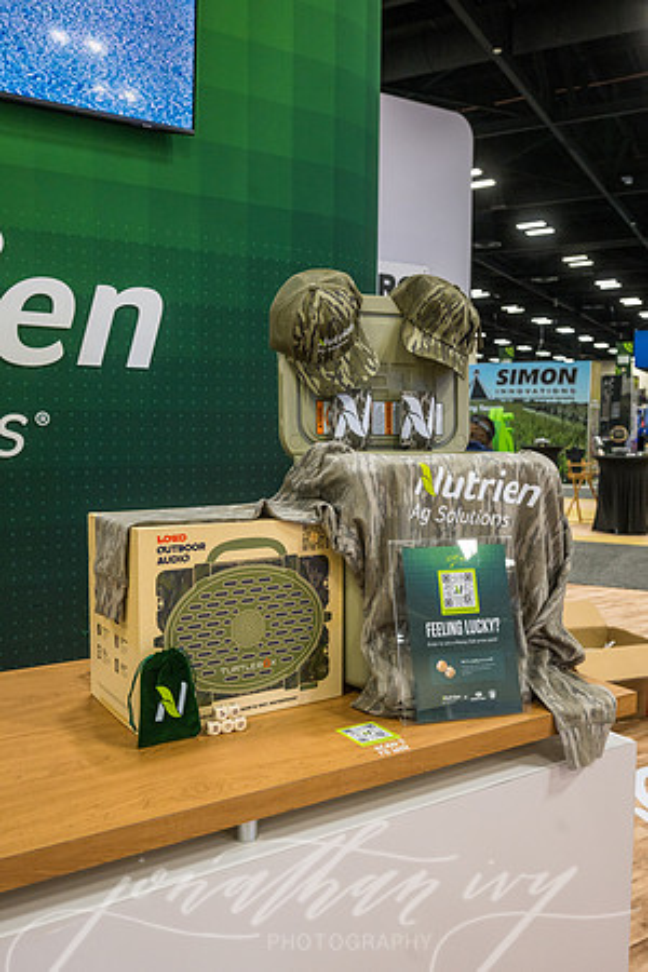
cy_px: 486
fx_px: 810
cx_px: 324
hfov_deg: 43.6
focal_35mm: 30
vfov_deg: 61.9
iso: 1250
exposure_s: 1/50
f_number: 6.3
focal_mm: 30
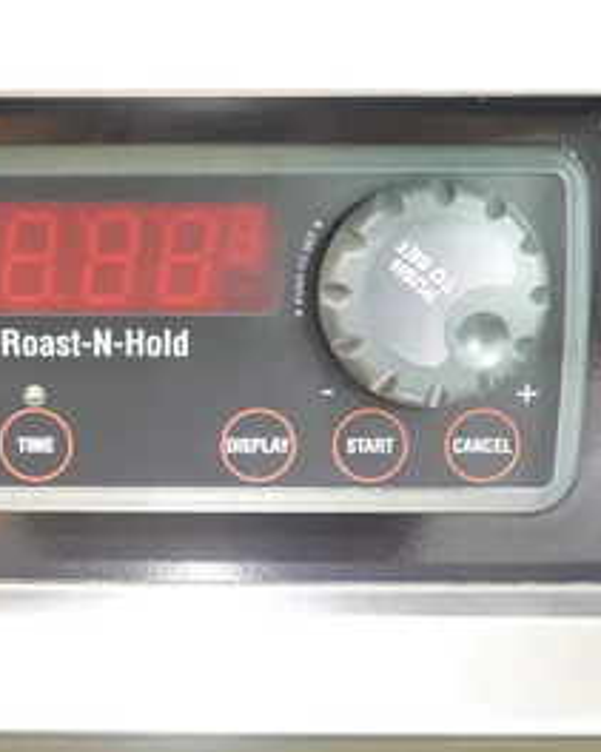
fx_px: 1268
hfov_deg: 26.4
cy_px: 377
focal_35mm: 57
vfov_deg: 33.0
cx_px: 171
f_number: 4
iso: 1600
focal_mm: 14.99
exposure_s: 1/13
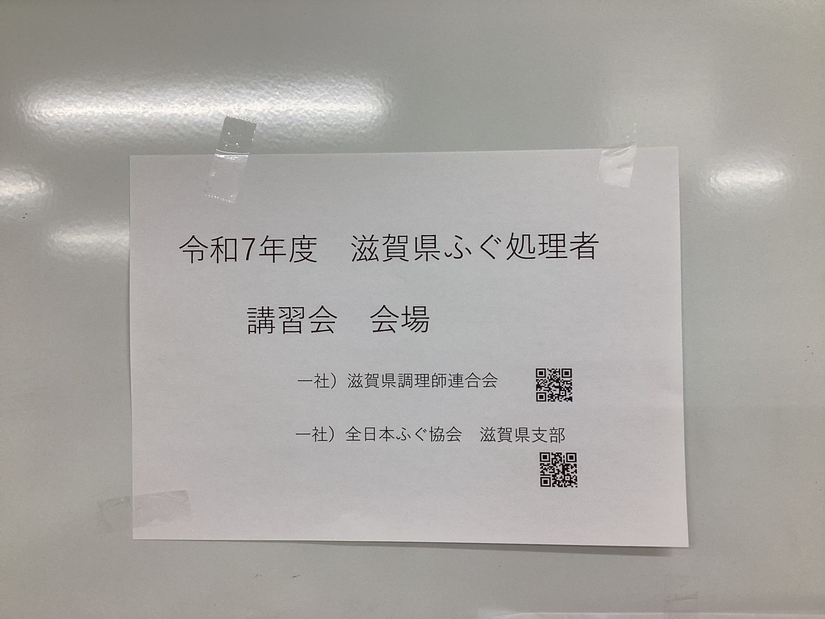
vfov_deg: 45.4
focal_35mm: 31
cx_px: 412
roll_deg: -0.2
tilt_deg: -0.6
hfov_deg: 58.4
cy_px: 310
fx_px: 739
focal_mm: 3.3
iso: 50
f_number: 2.4
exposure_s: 1/120
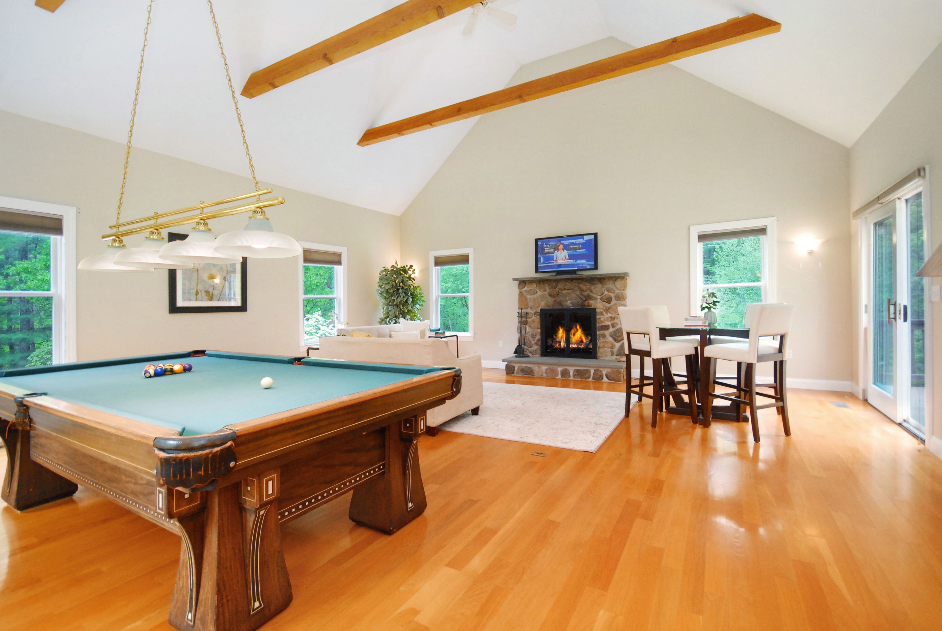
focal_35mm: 15
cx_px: 471
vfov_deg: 77.5
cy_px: 316
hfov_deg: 100.3
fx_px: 393
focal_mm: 10
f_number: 5.6
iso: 800
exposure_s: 1/50
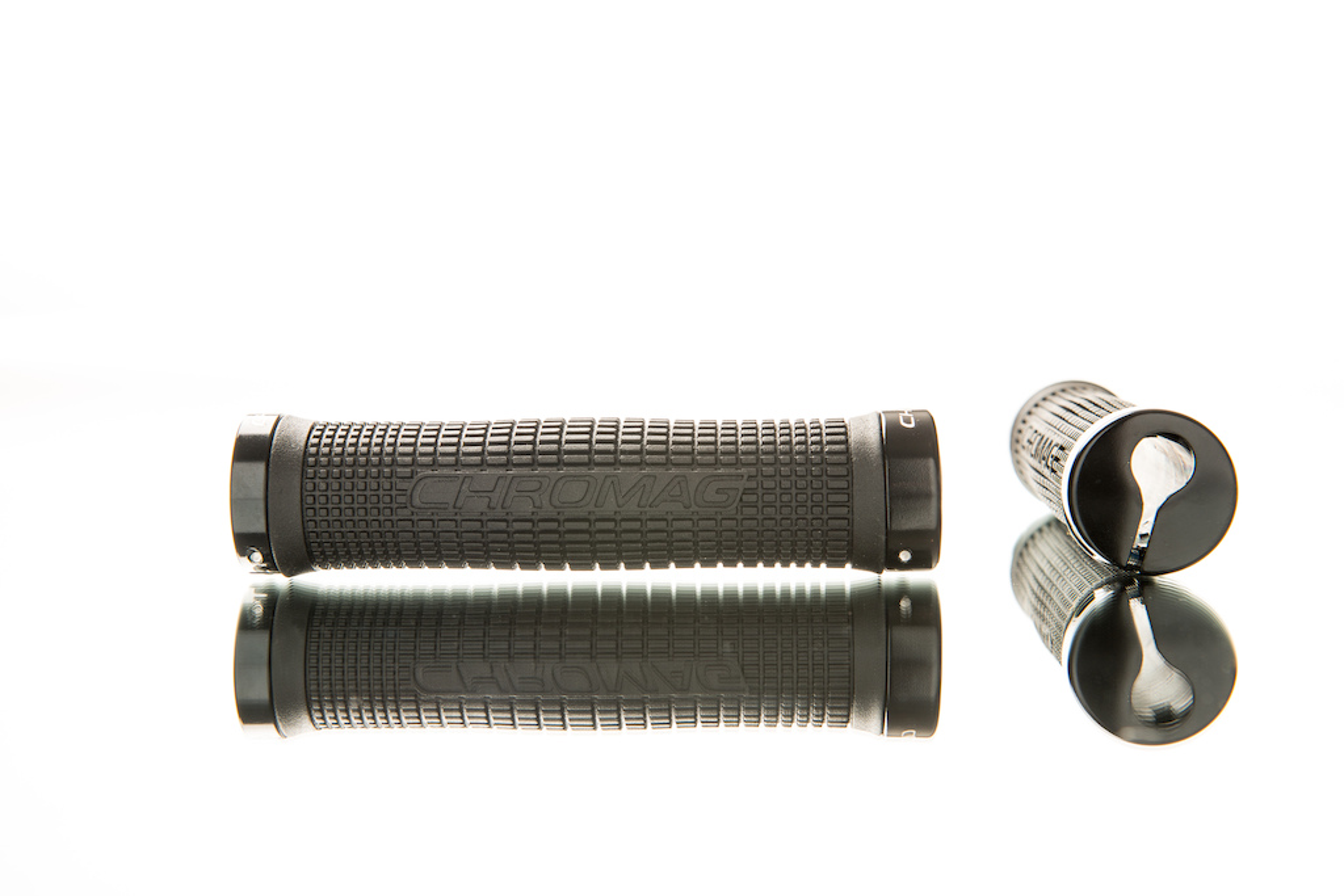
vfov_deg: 23.4
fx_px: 2165
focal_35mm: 58
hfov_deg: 34.5
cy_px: 448
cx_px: 672
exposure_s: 1/160
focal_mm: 58
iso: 200
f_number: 10
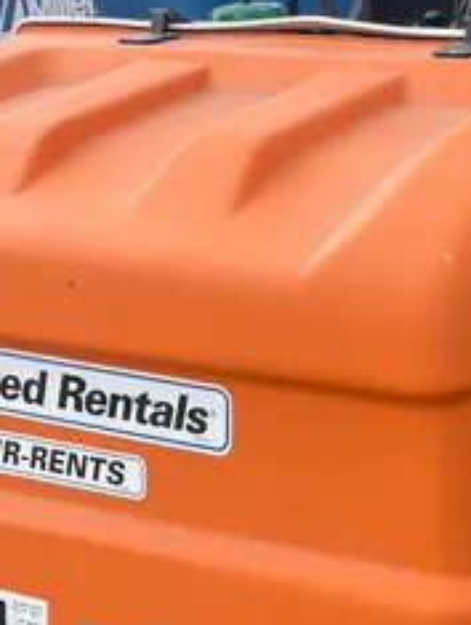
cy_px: 600
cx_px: 391
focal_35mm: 81
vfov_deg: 23.3
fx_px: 1466
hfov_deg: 18.1
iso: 32
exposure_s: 1/1233
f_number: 1.6
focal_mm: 4.2
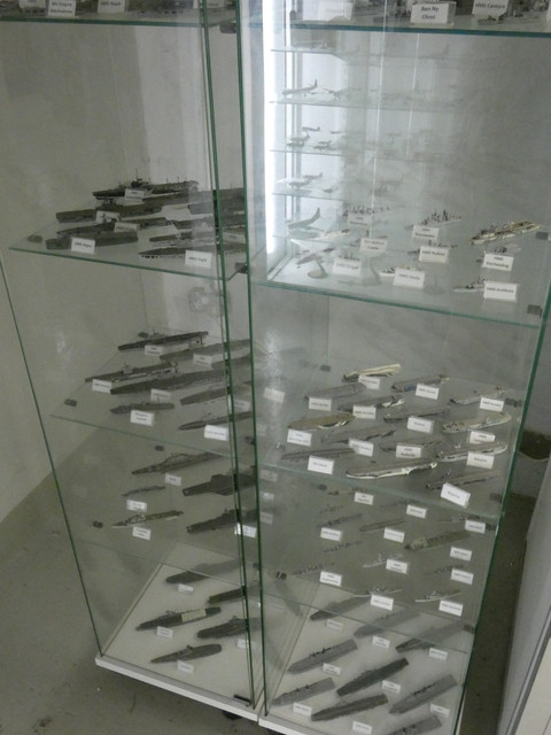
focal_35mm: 32
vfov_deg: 56.8
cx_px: 276
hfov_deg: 44.2
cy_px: 368
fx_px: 679
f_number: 3.4
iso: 1250
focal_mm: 5.8
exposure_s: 1/80
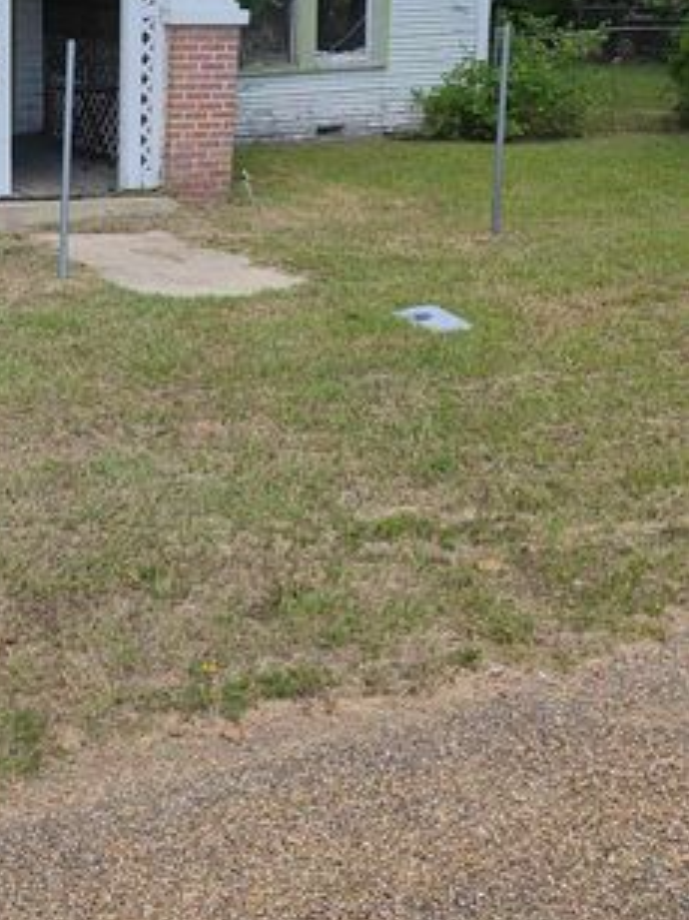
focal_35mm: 50
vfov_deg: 36.3
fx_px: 1328
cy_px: 127
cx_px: -57
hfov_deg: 26.9
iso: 16
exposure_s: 1/120
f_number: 1.4
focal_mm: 6.5
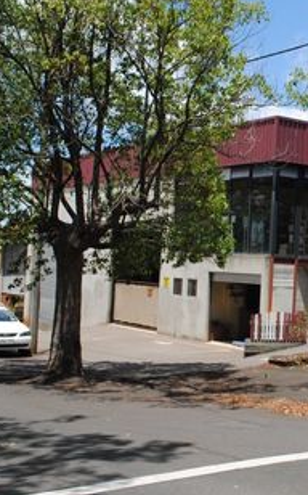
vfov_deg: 36.3
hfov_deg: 22.1
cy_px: 248
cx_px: 316
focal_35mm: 56
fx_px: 754
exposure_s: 1/200
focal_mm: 24
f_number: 9
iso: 100
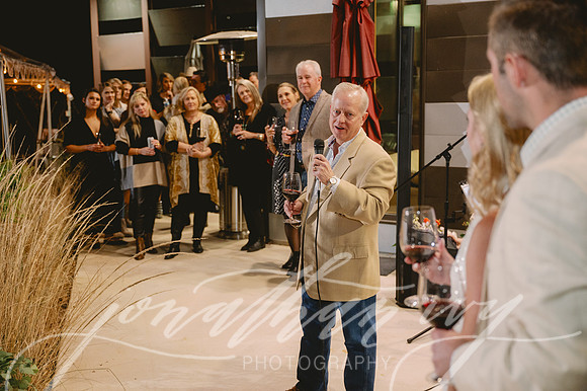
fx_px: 668
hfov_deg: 47.4
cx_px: 294
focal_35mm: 41
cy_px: 196
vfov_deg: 32.6
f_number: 2.8
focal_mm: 41
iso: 2500
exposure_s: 1/100
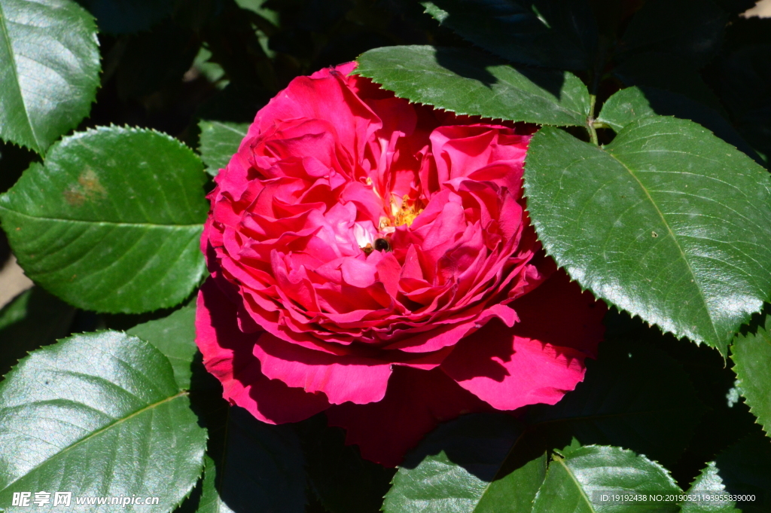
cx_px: 386
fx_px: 8346
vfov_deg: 3.5
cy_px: 256
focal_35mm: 390
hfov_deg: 5.3
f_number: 32
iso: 1250
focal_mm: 260
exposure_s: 1/250
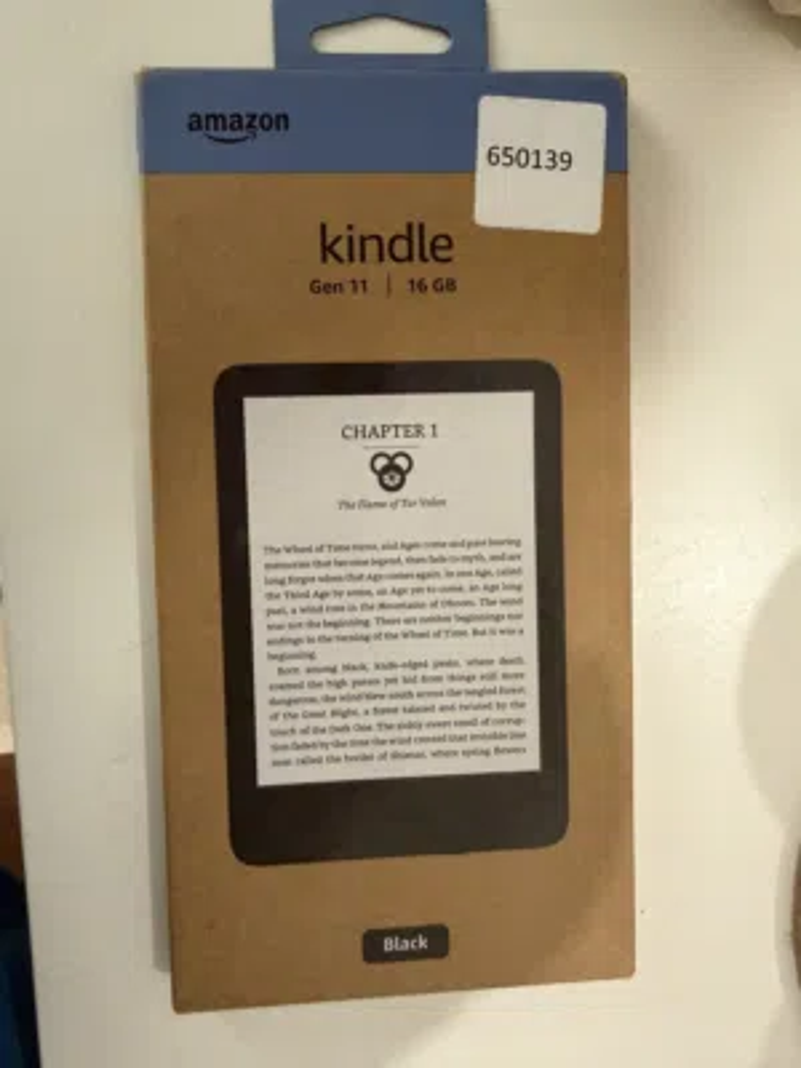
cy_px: 534
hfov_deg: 56.8
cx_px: 400
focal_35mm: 24
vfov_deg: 71.6
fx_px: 740
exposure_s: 1/50
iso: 400
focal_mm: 2.22
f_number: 2.2
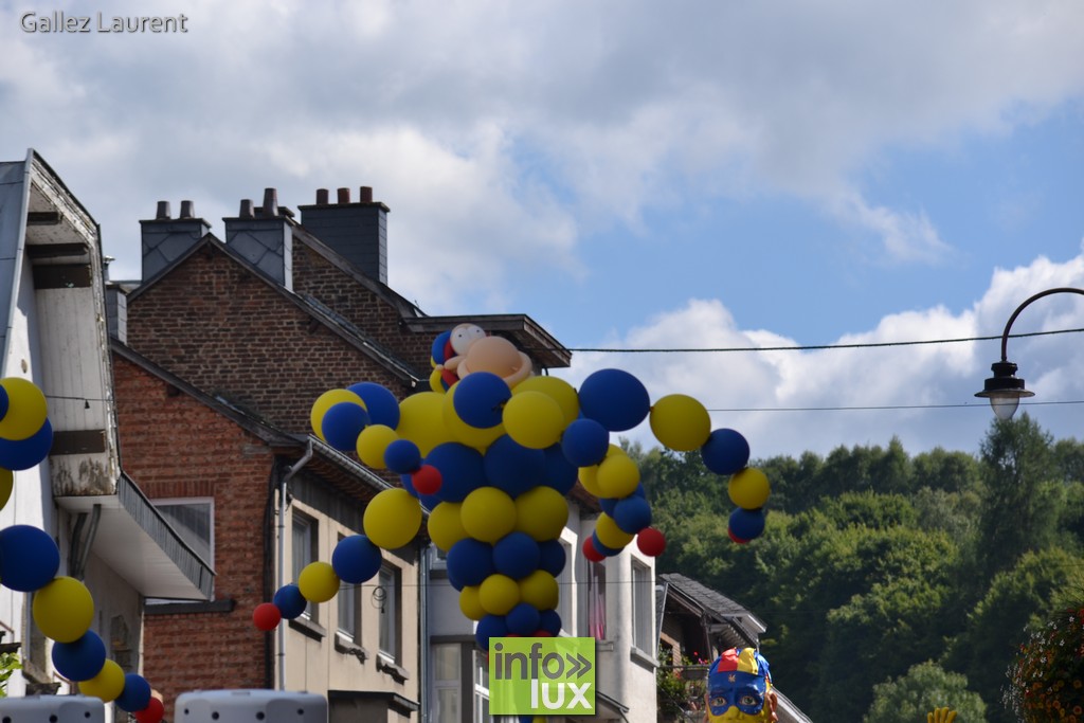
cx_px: 542
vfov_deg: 6.1
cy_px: 362
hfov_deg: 9.1
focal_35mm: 225
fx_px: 6775
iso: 100
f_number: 7.1
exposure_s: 1/400
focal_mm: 150
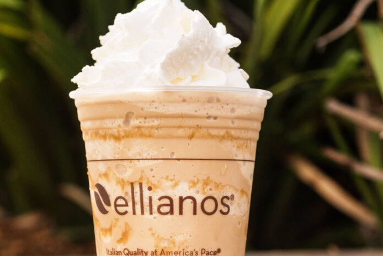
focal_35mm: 155
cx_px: 167
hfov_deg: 13.2
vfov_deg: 8.9
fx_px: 1649
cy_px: 168
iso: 1000
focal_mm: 105
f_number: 8
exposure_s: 1/800
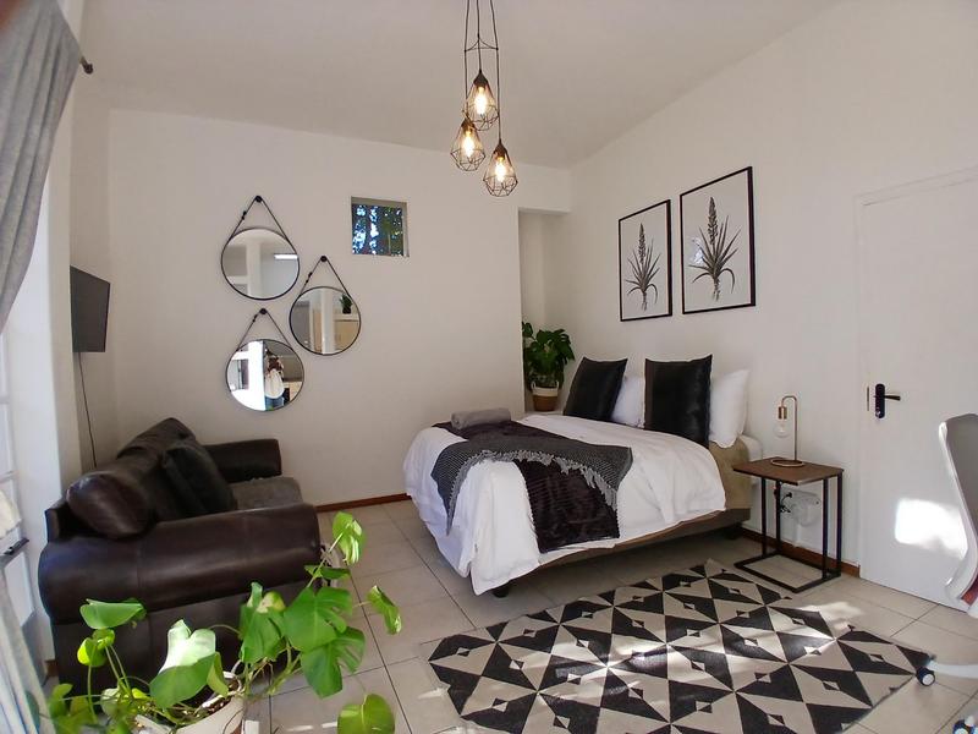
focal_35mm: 17
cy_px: 367
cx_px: 489
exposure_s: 1/100
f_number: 2.2
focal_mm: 1.4
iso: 80
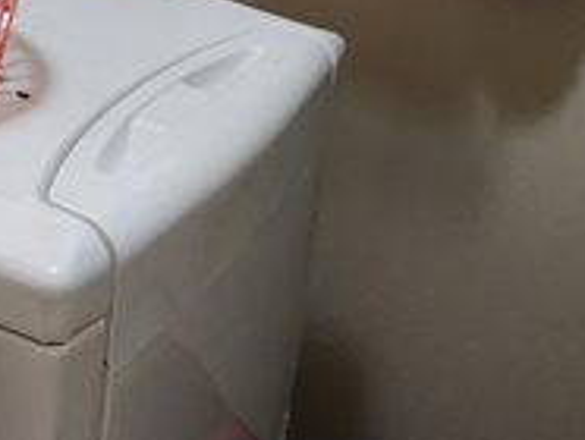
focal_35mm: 79
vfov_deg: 17.8
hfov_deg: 22.2
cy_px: -91
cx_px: -170
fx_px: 1337
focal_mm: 5.4
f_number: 1.8
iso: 1000
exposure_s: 1/120
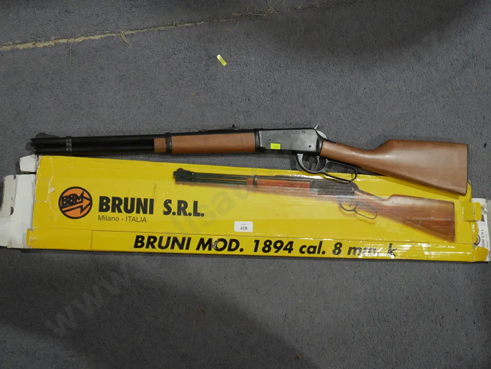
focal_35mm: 40
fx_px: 568
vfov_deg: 36.0
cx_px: 246
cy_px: 184
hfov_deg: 46.8
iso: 200
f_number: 4.4
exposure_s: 1/60
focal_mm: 20
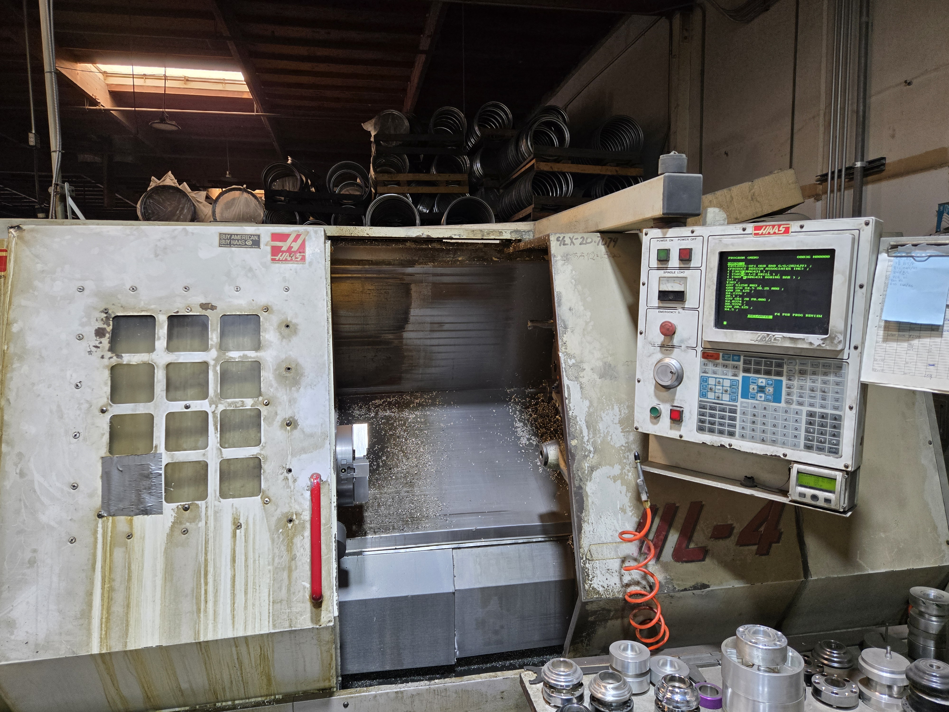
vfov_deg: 58.9
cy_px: 356
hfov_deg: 73.9
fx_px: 631
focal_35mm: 23
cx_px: 474
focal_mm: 5.4
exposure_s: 1/120
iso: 200
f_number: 1.8
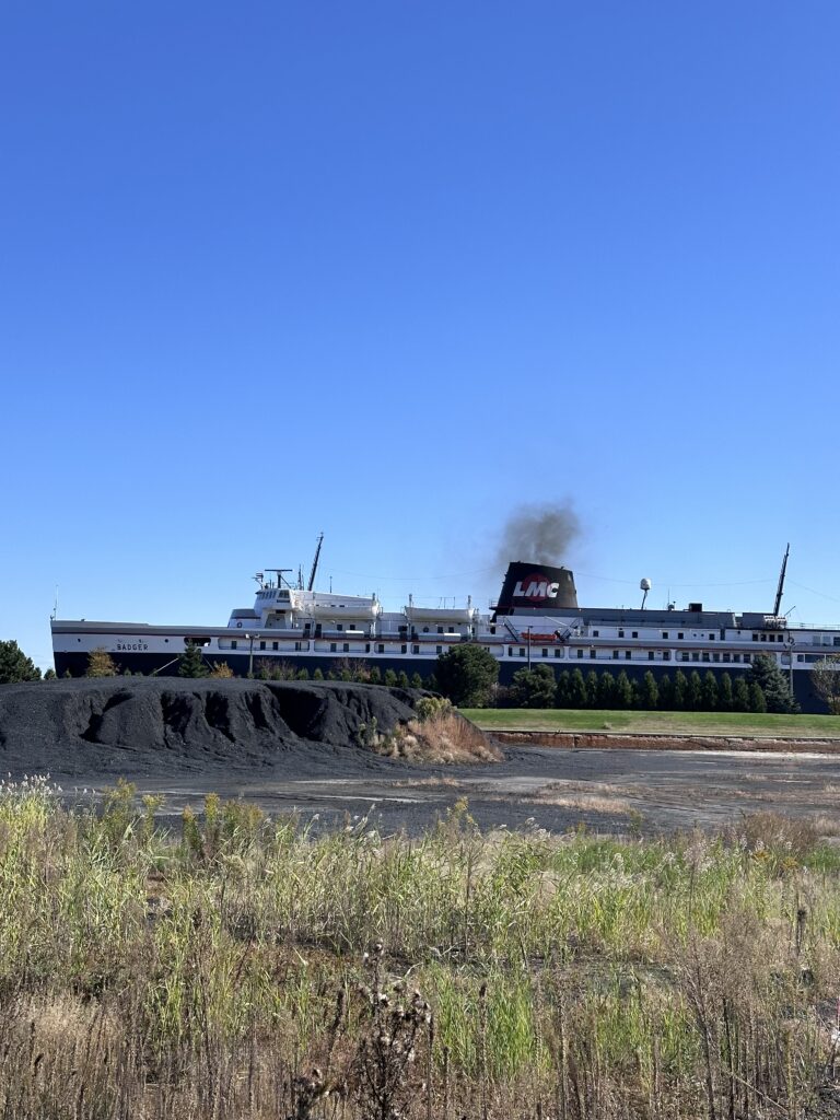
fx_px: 1553
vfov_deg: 39.7
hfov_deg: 30.3
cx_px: 420
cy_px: 560
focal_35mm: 48
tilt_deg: +5.4
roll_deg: -1.9
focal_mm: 6.86
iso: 64
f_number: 1.78
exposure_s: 1/4566
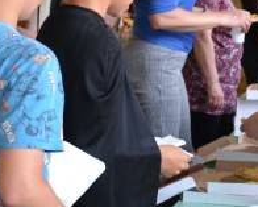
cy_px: 123
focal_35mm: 124
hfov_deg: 15.5
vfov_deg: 12.4
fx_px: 947
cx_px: 171
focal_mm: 24
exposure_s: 1/80
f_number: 4
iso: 400
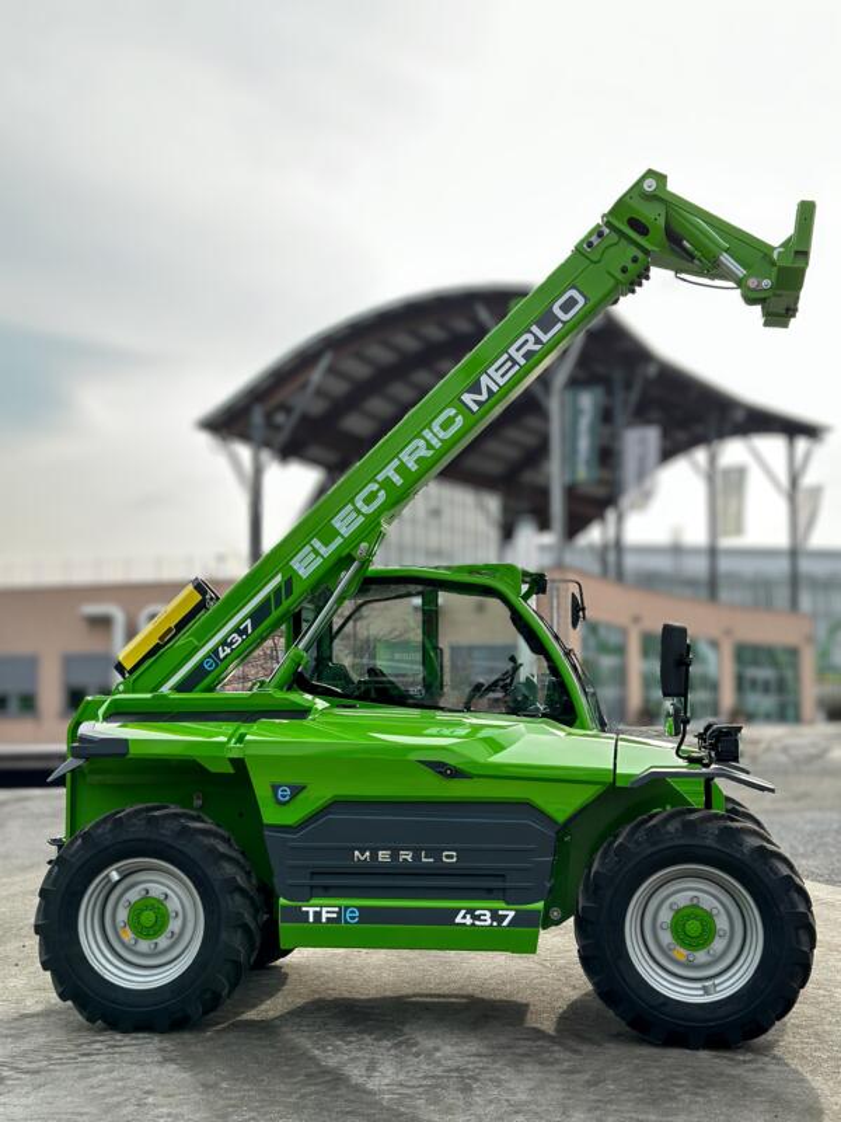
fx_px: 1555
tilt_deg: +5.7
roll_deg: +0.2
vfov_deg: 39.7
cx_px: 420
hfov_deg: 30.3
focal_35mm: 48
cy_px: 561
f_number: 1.78
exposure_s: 1/1880
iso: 80
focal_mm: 6.86
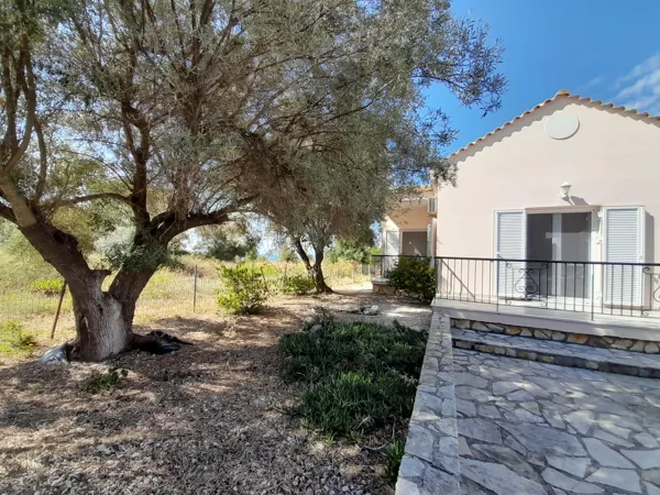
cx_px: 330
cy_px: 248
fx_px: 248
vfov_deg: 89.9
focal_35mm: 13
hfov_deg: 106.2
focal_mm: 1.13
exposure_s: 1/657
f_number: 2.2
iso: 40
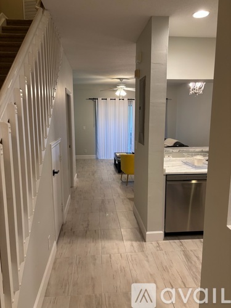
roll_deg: -1.0
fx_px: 231
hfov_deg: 53.1
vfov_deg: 67.3
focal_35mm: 26
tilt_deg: -9.7
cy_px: 154
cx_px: 116
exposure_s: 1/60
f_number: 1.6
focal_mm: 5.96
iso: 200
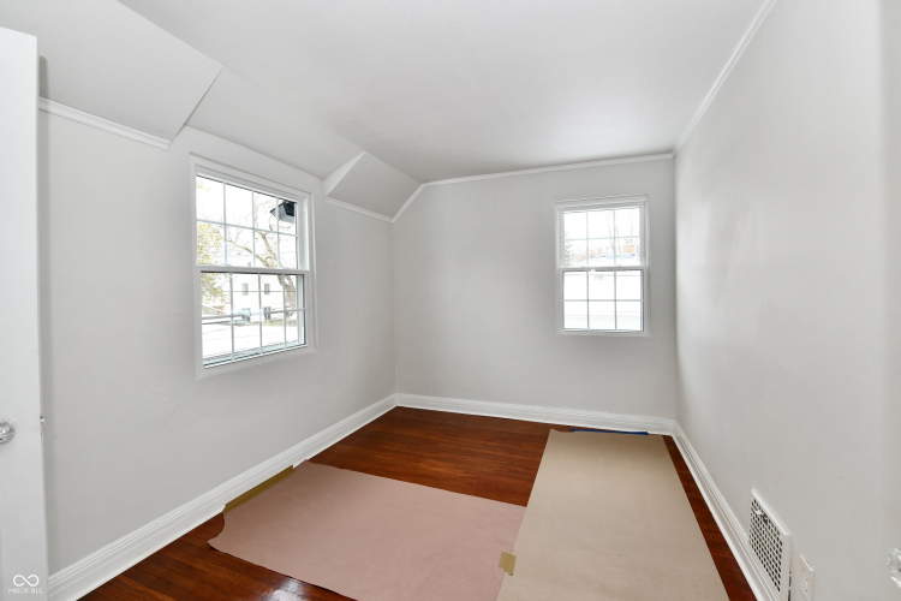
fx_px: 350
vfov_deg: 81.2
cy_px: 300
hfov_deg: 104.3
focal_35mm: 14
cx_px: 450
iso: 640
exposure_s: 1/125
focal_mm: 14
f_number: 6.3
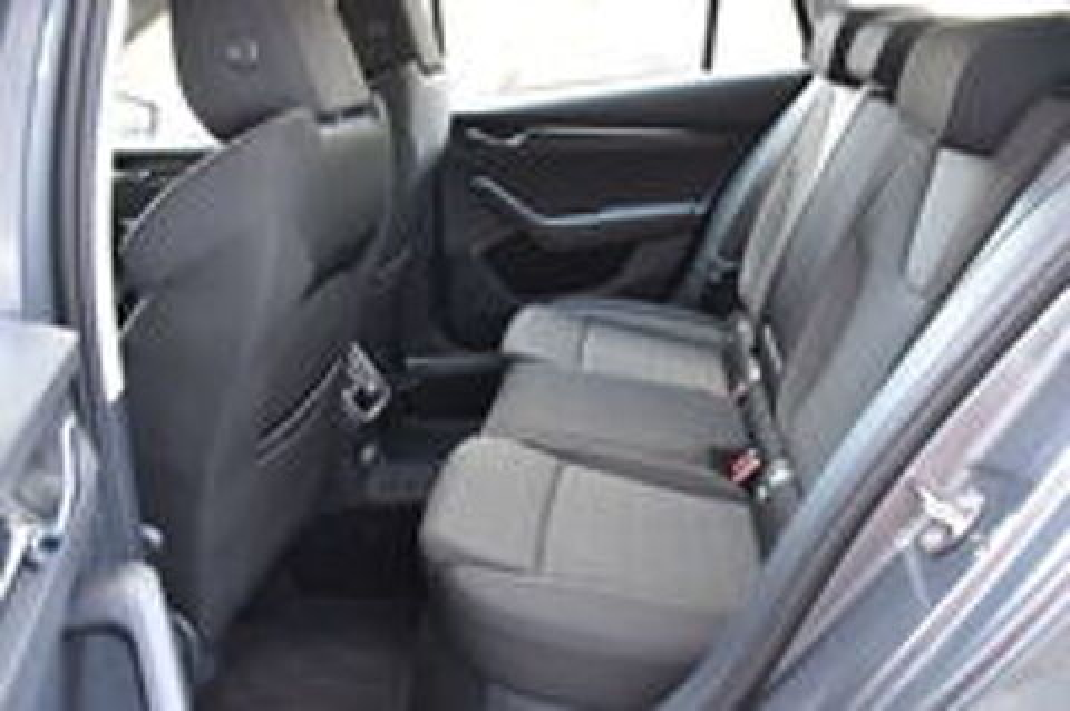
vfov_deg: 43.5
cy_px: 356
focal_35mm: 30
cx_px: 535
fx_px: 891
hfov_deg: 62.0
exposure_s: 1/60
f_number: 3.5
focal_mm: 20
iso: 900
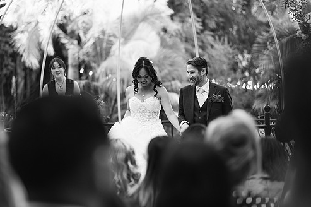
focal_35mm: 100
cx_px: 150
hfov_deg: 20.4
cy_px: 104
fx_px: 863
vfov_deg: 13.7
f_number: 2
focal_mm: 85
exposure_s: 1/250
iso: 200
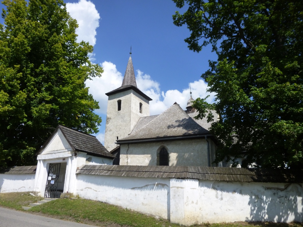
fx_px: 219
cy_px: 114
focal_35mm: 25
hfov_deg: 69.4
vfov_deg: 54.9
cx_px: 152
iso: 160
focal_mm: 4.5
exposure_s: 1/1000
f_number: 3.1
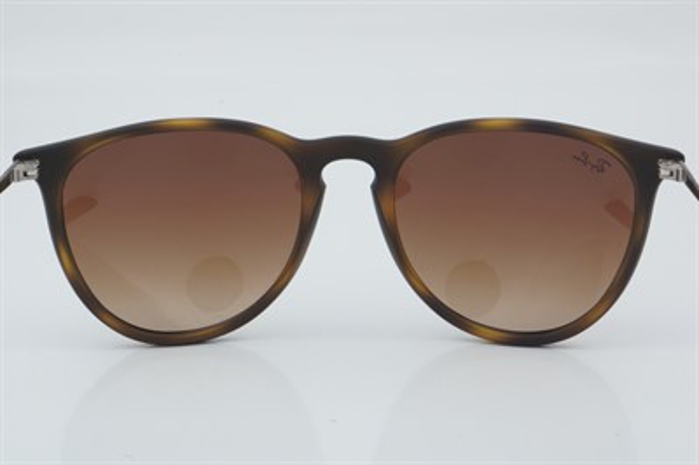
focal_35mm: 75
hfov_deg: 27.0
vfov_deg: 18.2
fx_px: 1455
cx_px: 350
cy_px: 232
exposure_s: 1/4
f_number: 29
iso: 100
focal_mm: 50
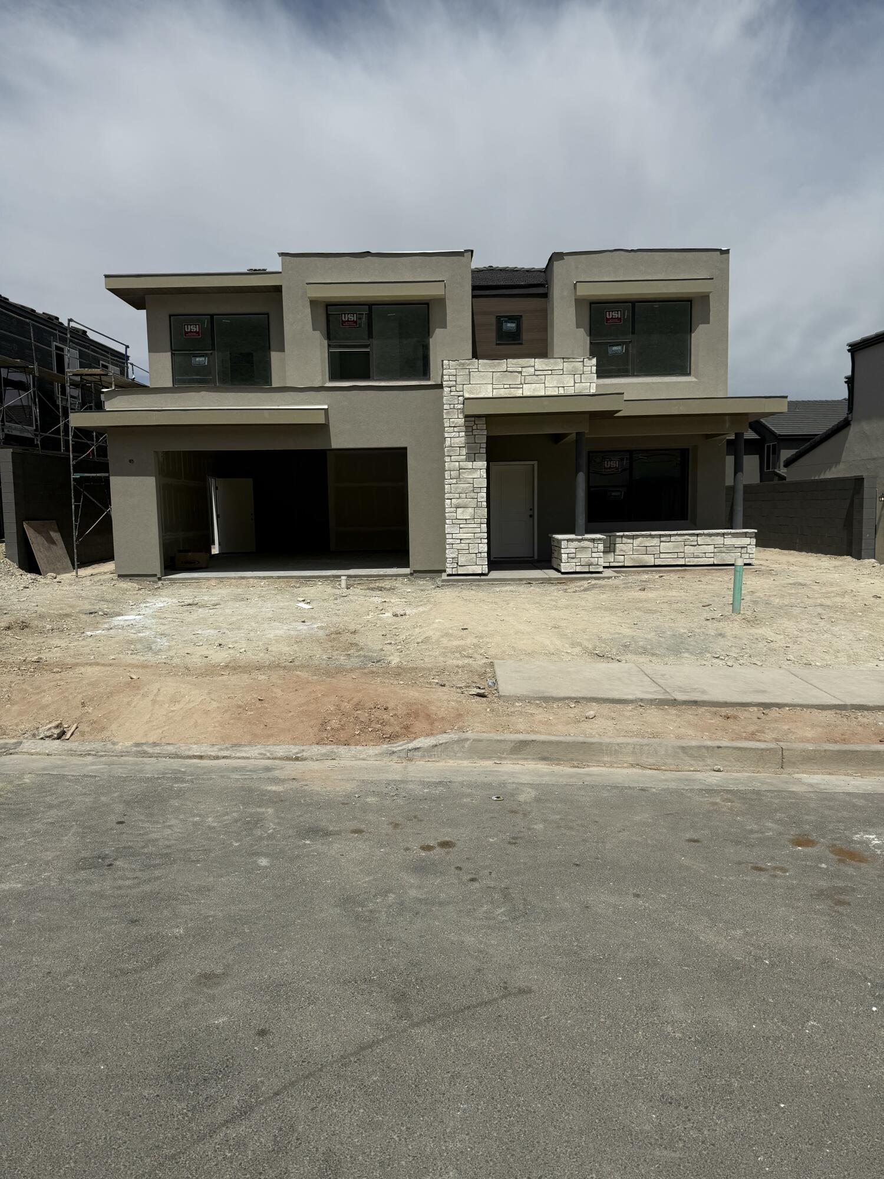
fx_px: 817
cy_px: 590
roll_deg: +1.9
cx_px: 442
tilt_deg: -4.2
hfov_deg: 56.8
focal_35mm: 24
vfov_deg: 71.6
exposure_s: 1/11905
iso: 80
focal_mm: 6.76
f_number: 1.78
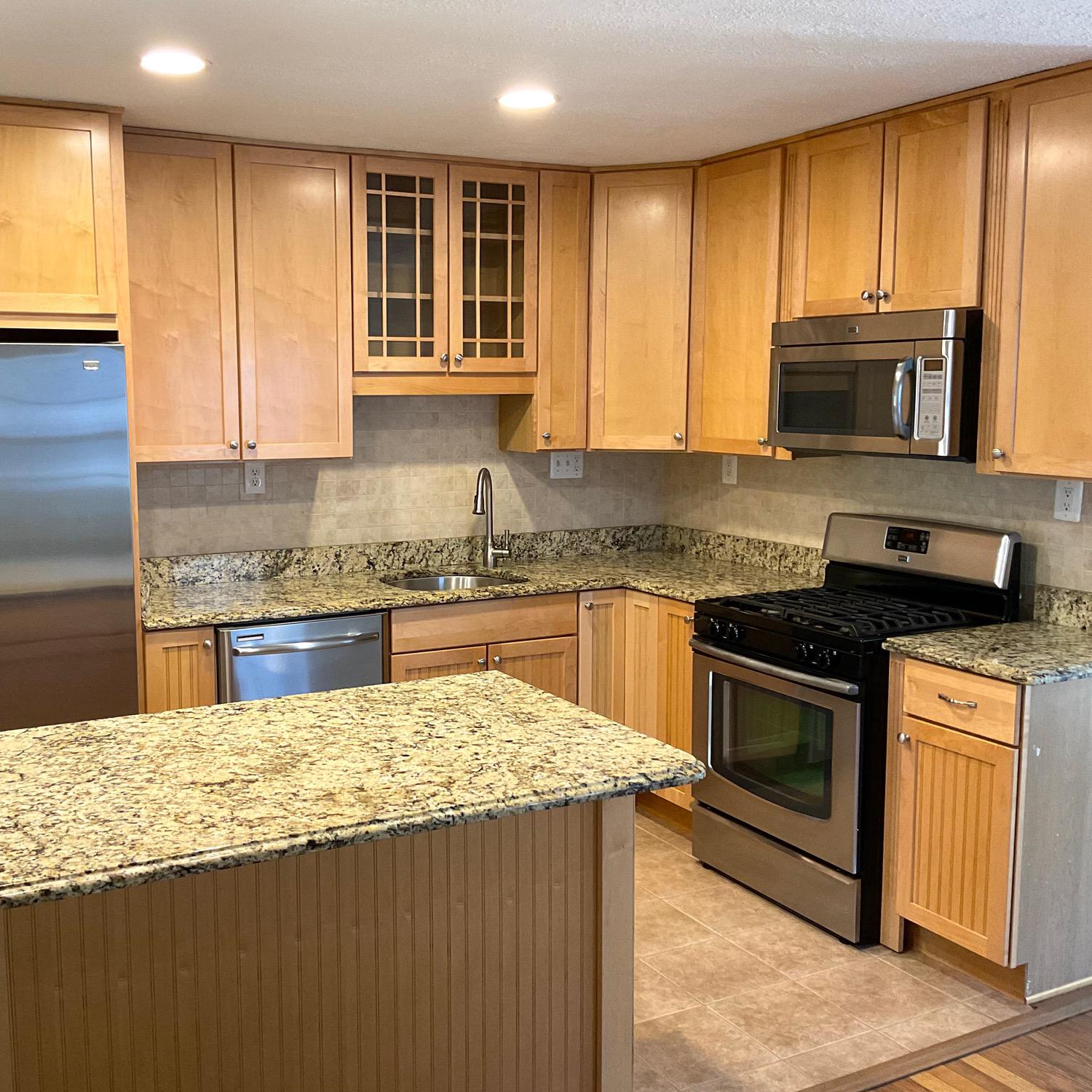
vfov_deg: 47.2
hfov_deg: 47.0
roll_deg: -0.1
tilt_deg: -7.7
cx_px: 454
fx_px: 1249
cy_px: 537
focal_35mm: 35
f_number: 1.8
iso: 100
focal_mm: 3
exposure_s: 1/60
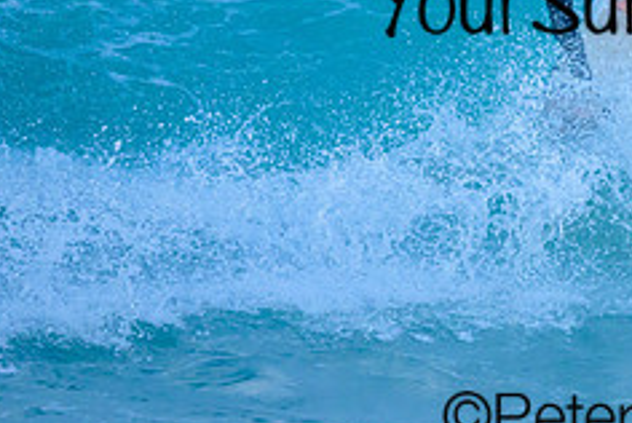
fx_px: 34539
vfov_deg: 0.7
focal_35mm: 1965
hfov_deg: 1.0
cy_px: -28
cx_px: 651
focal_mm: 800
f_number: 6.3
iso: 2800
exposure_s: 1/2000
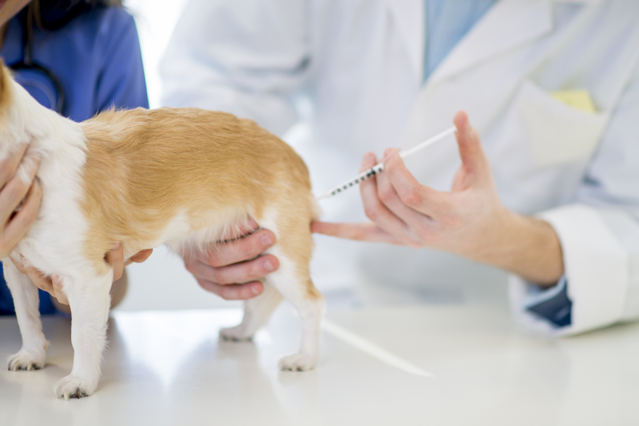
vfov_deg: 16.1
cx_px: 320
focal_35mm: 85
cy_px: 213
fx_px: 1509
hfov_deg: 23.9
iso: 100
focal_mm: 85
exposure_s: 1/250
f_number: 1.4
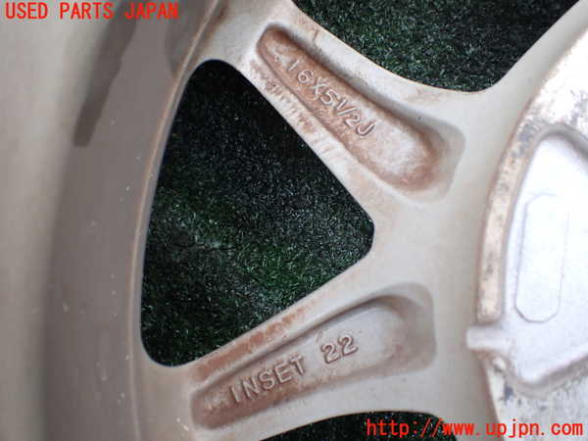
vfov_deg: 46.8
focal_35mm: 30
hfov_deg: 60.0
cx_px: 294
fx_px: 510
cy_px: 220
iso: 160
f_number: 2.3
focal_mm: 5.4
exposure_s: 1/125
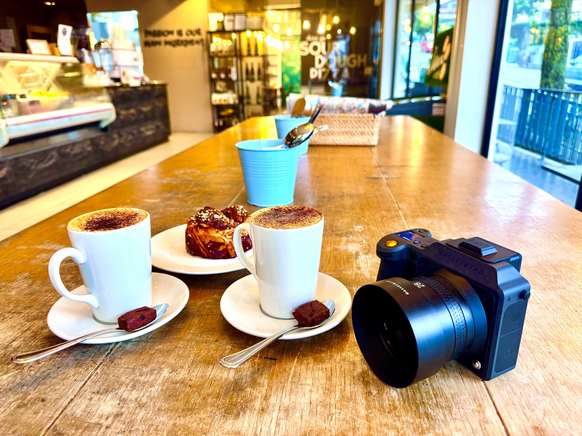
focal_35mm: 24
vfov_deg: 56.8
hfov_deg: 71.6
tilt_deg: -18.5
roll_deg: +1.1
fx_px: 404
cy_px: 218
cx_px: 291
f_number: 1.78
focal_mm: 6.76
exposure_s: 1/50
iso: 160
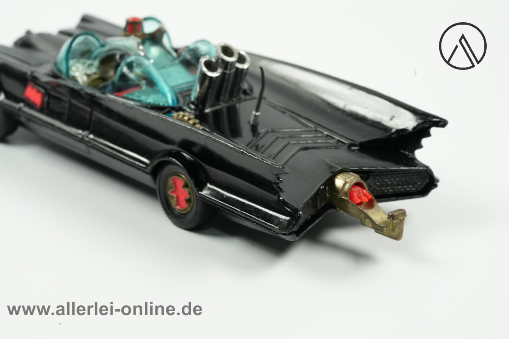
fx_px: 1272
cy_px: 170
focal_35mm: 90
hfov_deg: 22.6
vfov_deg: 15.2
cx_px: 254
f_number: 16
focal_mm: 90
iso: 2500
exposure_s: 1/25
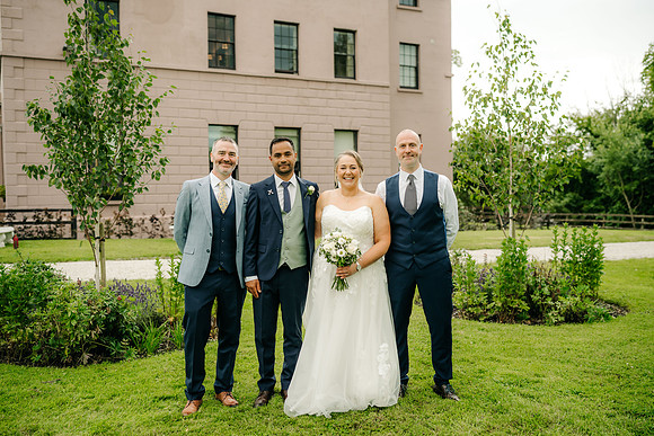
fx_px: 636
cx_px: 327
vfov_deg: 37.9
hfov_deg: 54.4
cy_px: 218
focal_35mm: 35
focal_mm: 35
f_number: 2.2
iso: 100
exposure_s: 1/400
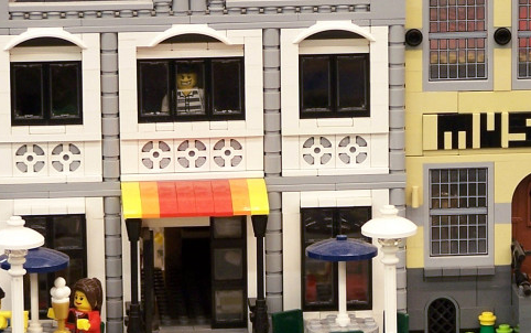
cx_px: 376
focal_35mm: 288
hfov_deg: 7.3
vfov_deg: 4.6
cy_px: 176
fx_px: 4171
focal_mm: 21.2
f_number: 3.2
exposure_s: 1/2
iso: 80
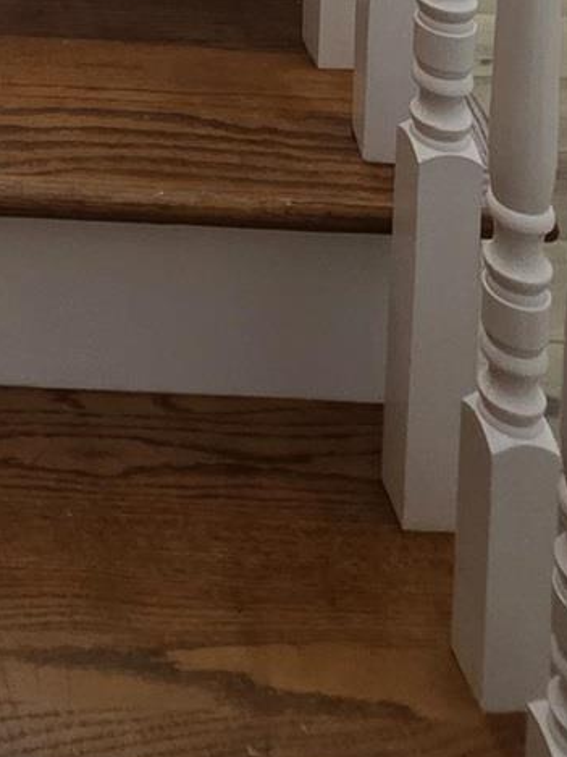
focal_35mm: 64
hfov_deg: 21.0
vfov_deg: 19.6
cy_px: -700
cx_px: -160
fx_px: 1398
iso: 200
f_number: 1.9
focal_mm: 2.2
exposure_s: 1/60
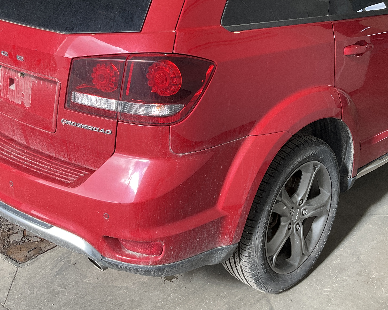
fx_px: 551
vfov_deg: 31.2
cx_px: 221
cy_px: 99
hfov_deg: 38.7
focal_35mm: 48
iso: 40
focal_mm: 3
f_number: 1.8
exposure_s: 1/122
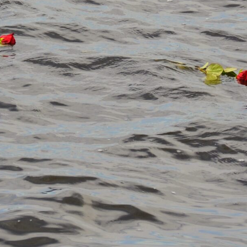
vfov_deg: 4.0
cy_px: -29
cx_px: -54
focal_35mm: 438
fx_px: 3536
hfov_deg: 4.0
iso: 200
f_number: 10
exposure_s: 1/400
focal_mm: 82
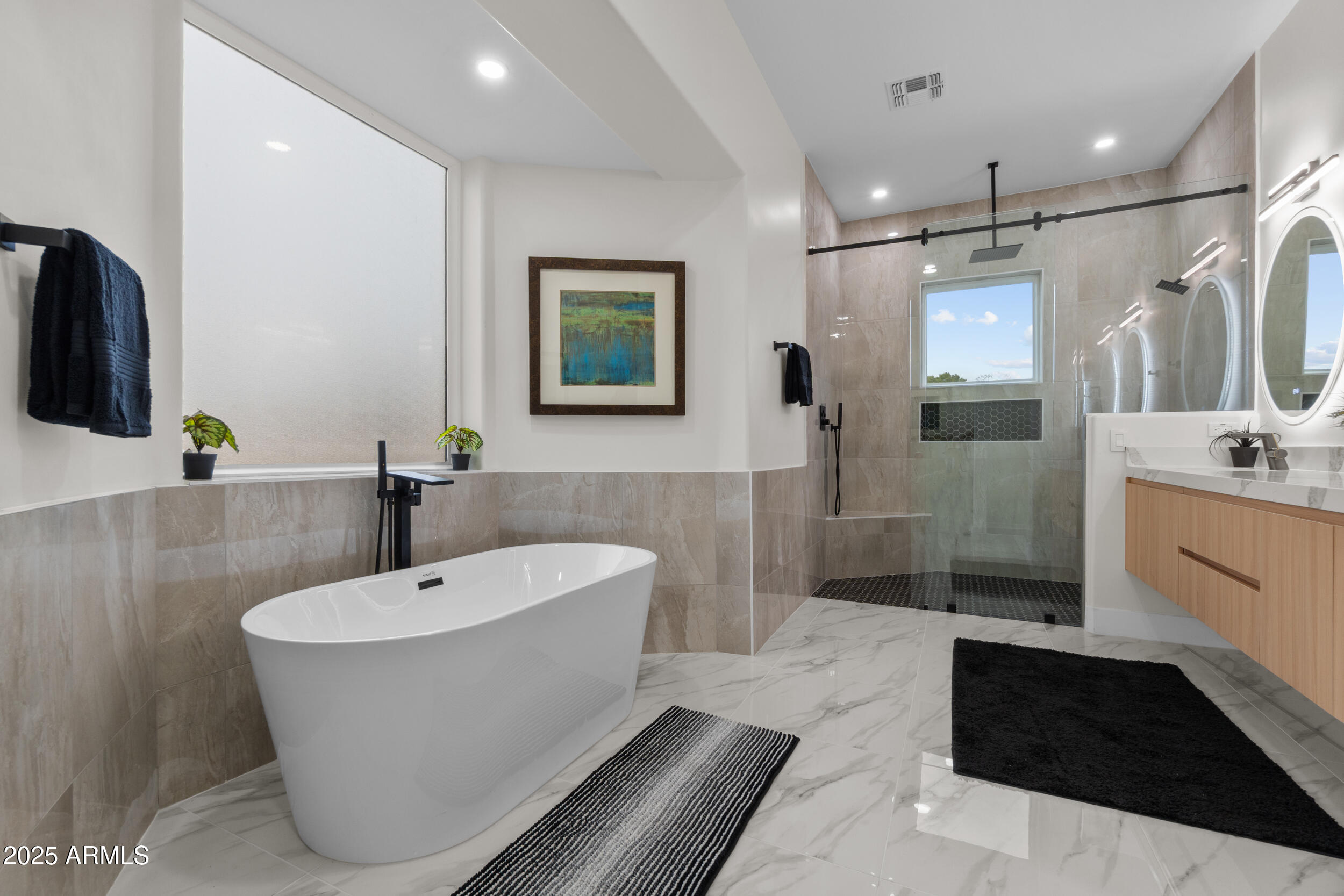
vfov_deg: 77.3
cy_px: 448
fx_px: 560
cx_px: 672
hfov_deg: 100.4
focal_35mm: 15
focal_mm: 10
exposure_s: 1/2
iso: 250
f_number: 9
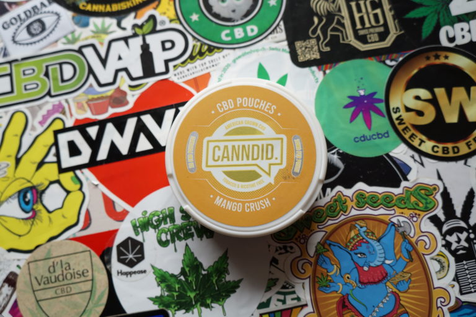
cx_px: 238
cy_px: 158
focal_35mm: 30
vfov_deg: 43.6
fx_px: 396
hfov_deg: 62.0
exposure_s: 1/100
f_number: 5
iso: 400
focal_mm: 20
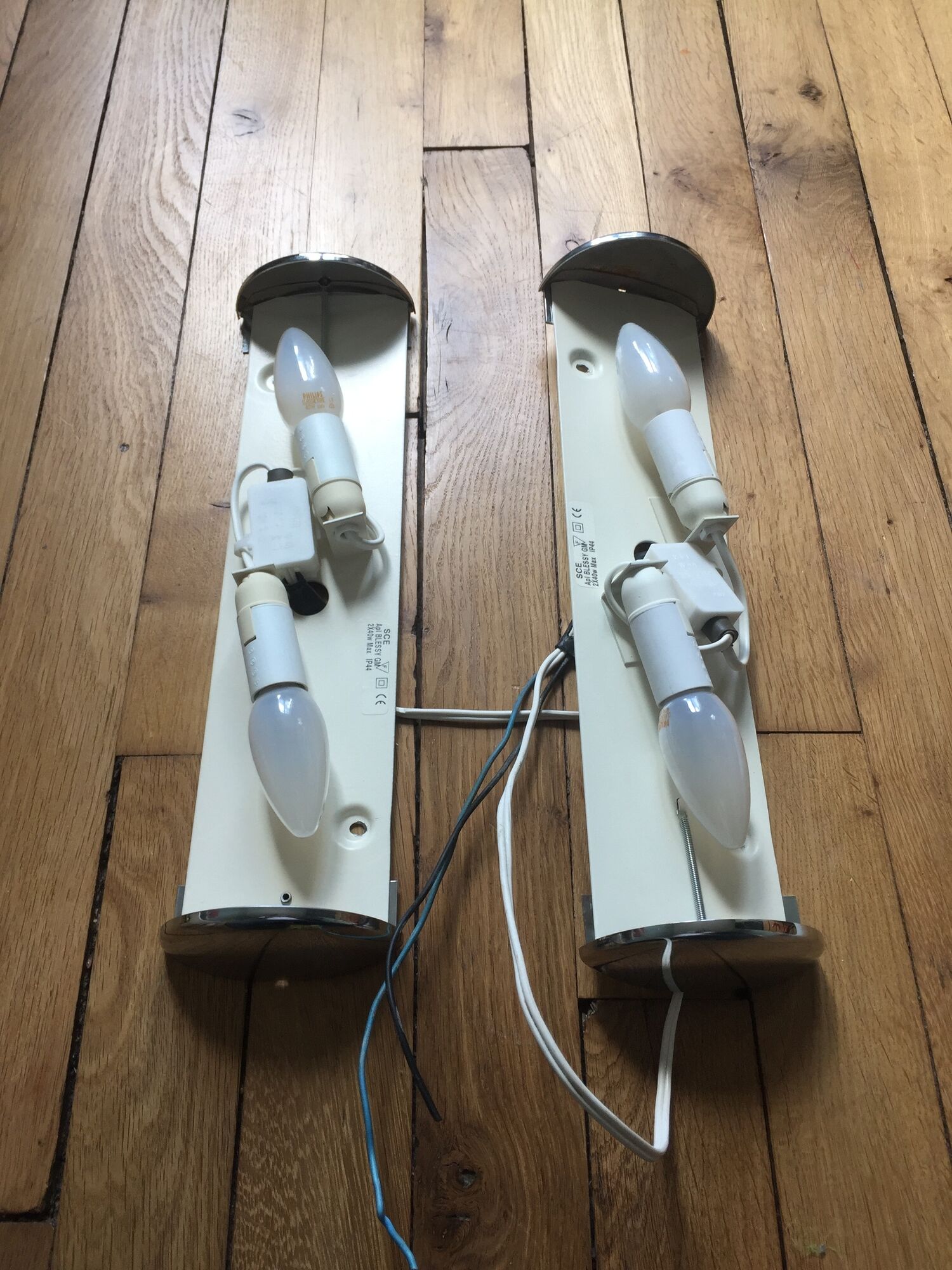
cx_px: 476
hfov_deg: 48.2
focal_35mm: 29
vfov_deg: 61.7
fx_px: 1063
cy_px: 635
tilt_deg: -60.3
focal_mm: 4.15
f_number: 2.2
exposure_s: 1/100
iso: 40
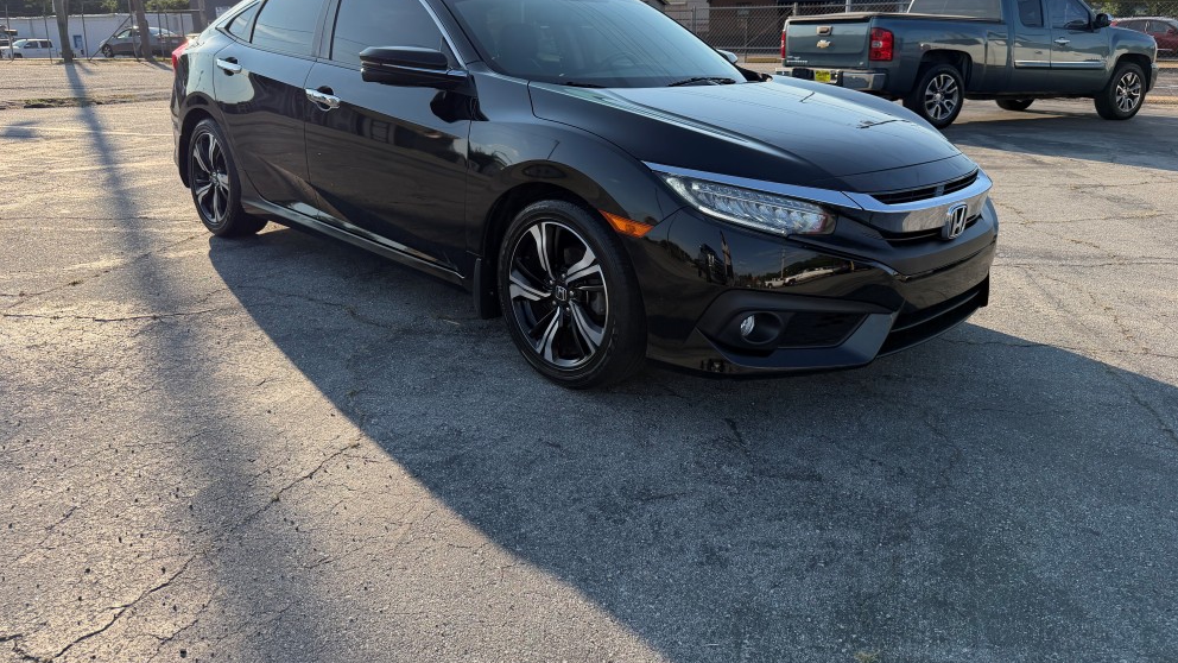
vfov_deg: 42.5
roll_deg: +1.8
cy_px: 239
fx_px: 843
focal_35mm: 27
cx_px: 607
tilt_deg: -13.6
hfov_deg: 69.8
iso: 100
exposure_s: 1/3021
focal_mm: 6.76
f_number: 1.78
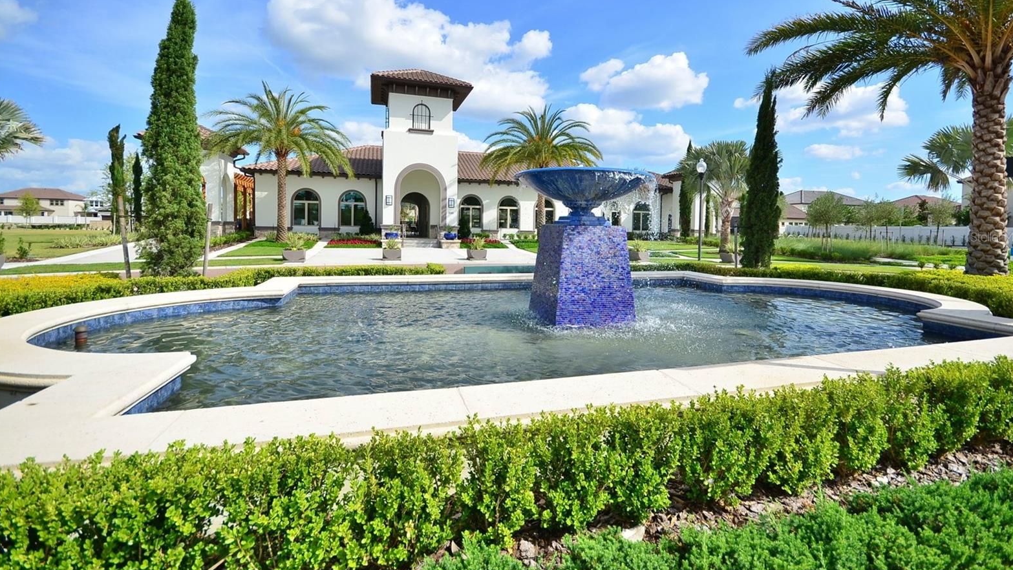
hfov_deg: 99.4
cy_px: 237
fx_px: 430
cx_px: 511
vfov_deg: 66.6
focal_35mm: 16
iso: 200
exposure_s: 1/640
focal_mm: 10
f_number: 7.1
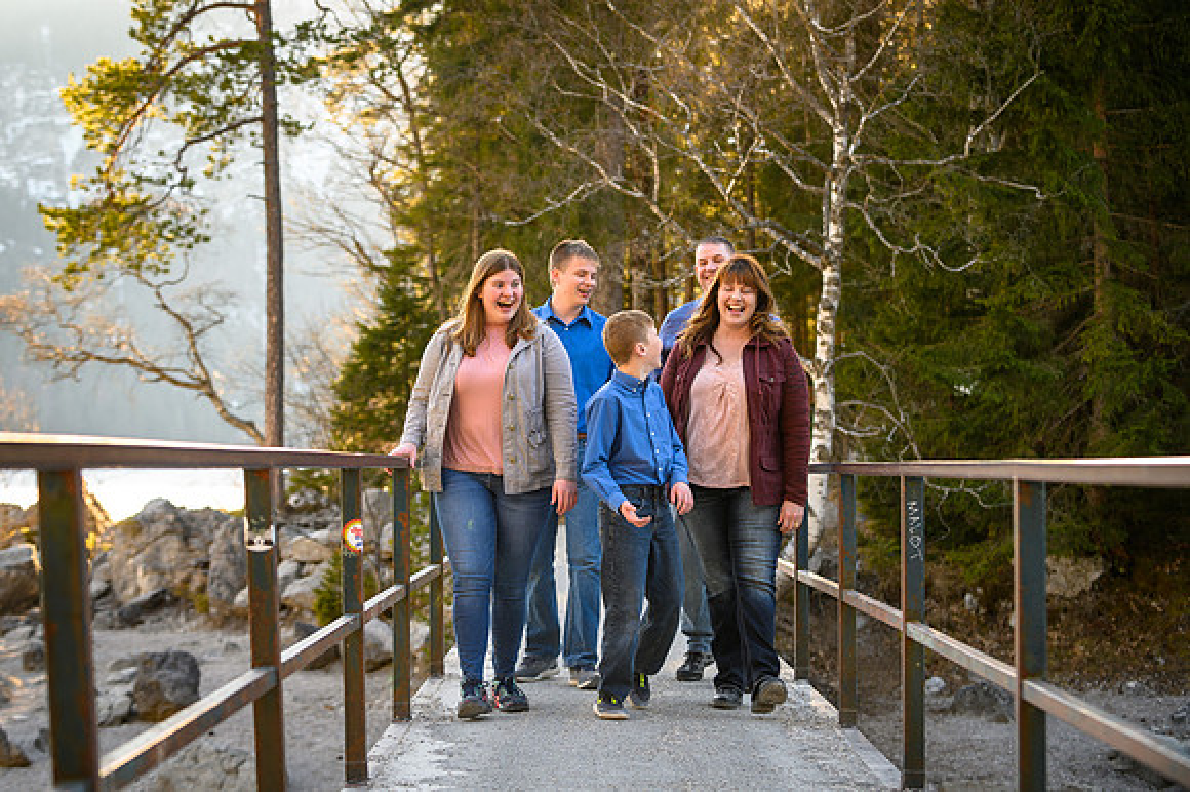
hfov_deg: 26.5
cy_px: 360
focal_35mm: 76
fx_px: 2523
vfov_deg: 17.8
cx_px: 541
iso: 320
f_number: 4
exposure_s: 1/250
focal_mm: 70
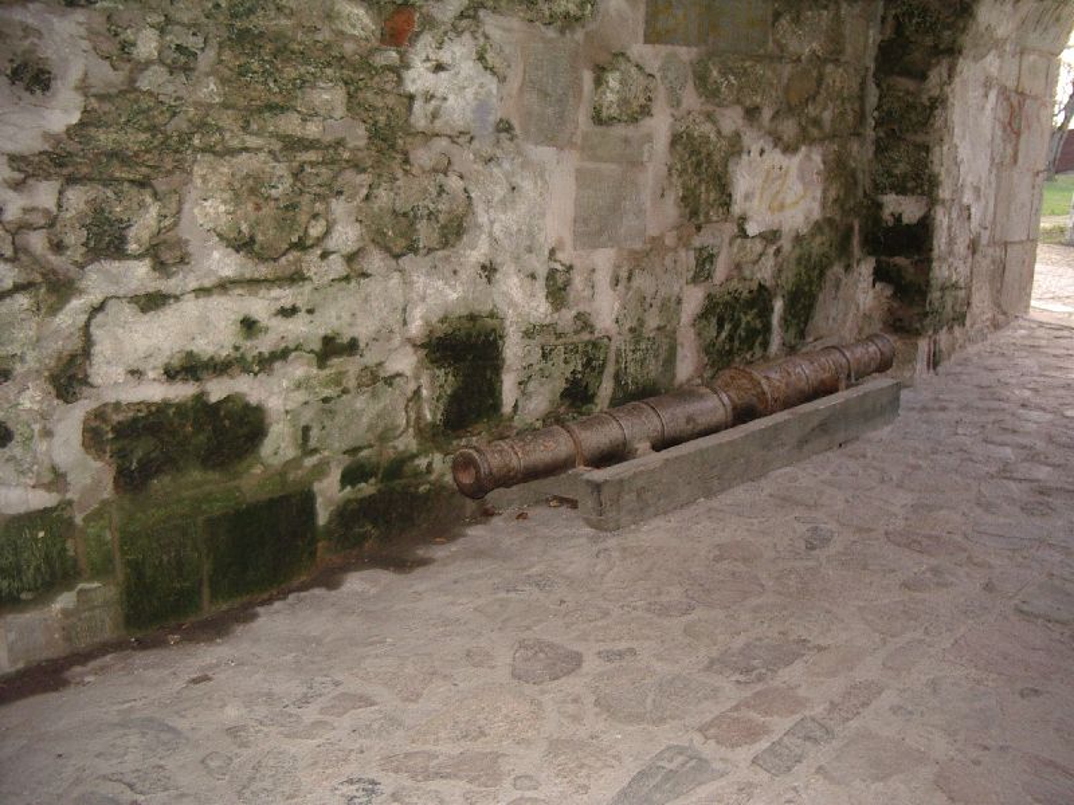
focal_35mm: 38
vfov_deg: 37.7
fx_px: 1179
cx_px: 537
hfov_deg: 49.0
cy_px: 402
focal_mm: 5.8
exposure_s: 1/60
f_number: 2.6
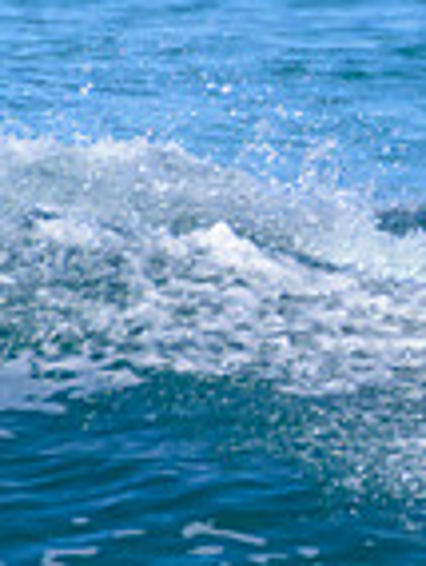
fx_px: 64162
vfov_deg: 0.5
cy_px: 245
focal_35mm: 3922
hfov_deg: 0.4
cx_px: 995
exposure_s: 1/2000
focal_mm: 1000
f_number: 11
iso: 1400
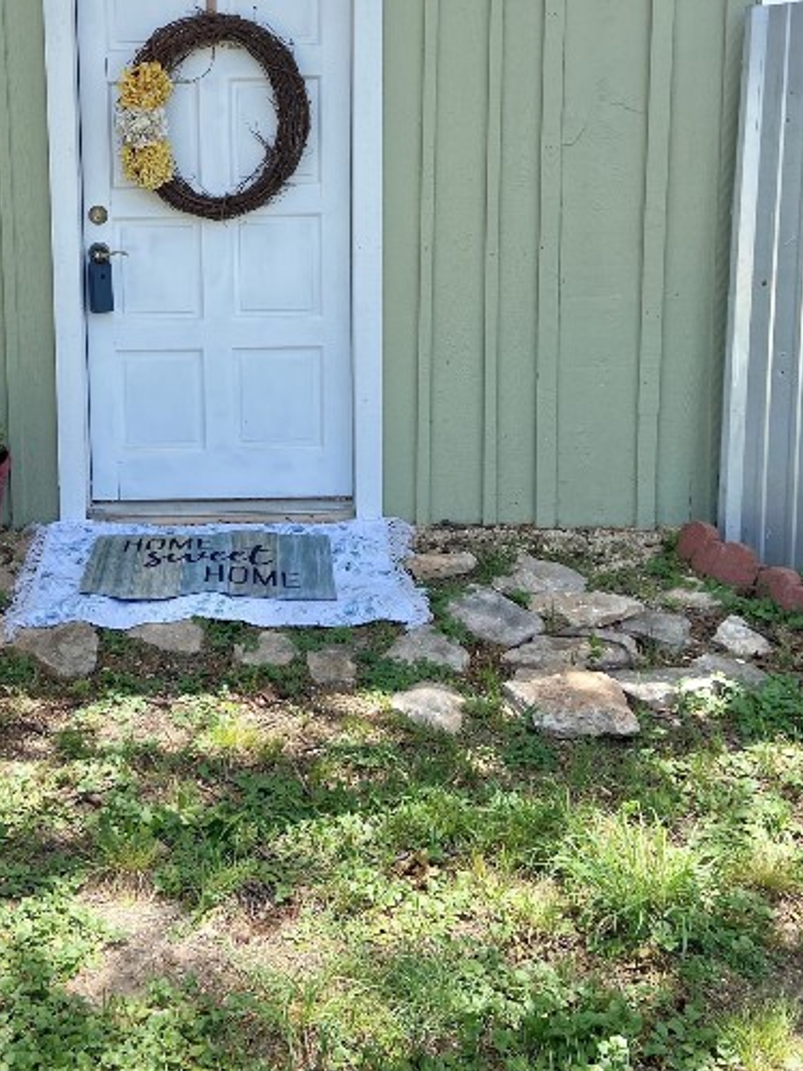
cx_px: 215
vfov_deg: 45.6
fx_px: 1238
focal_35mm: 40
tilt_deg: -7.0
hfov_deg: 35.3
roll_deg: +1.2
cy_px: 300
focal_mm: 4.25
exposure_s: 1/919
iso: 32
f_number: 1.8
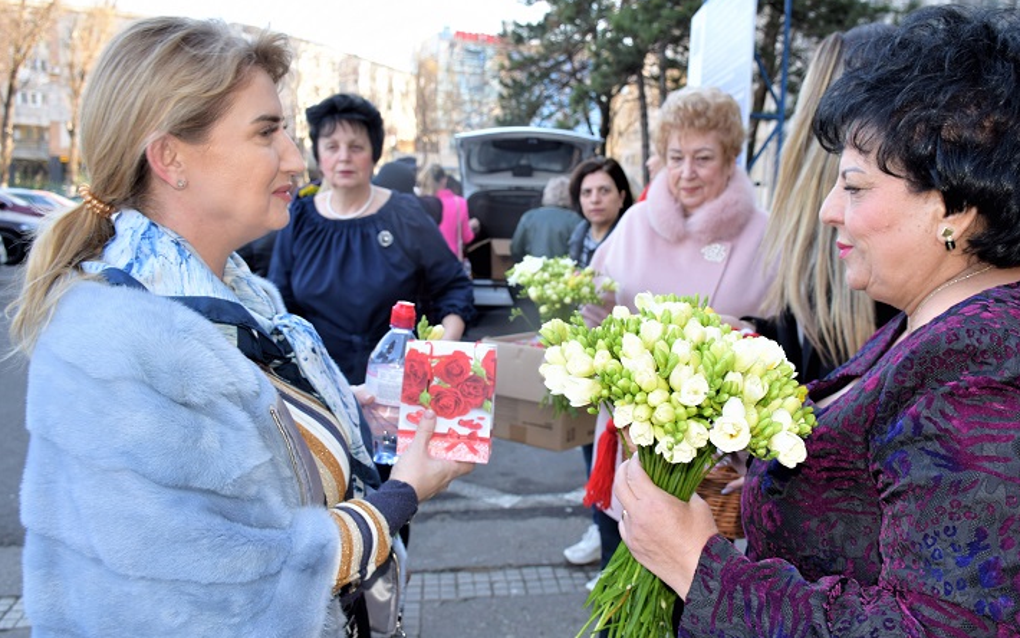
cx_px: 569
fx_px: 862
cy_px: 320
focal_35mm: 31
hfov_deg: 61.1
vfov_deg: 40.6
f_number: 5.6
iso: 180
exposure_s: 1/125
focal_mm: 18
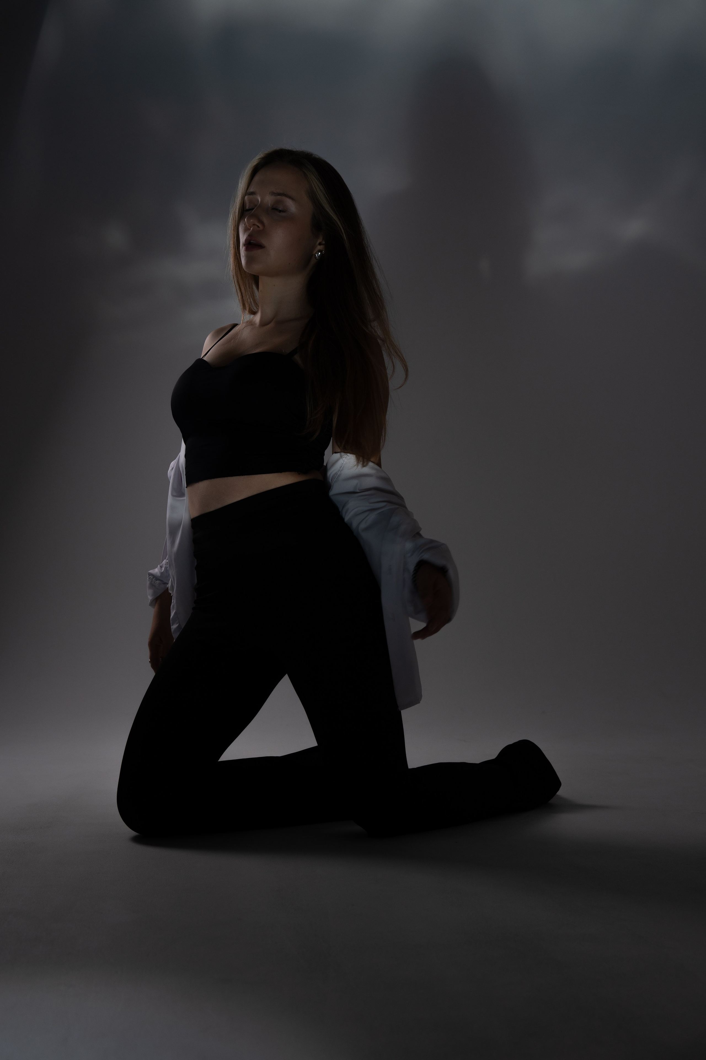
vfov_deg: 48.5
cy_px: 530
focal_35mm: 40
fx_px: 1177
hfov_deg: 33.4
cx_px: 353
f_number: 5.6
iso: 100
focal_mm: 40
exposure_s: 1/125
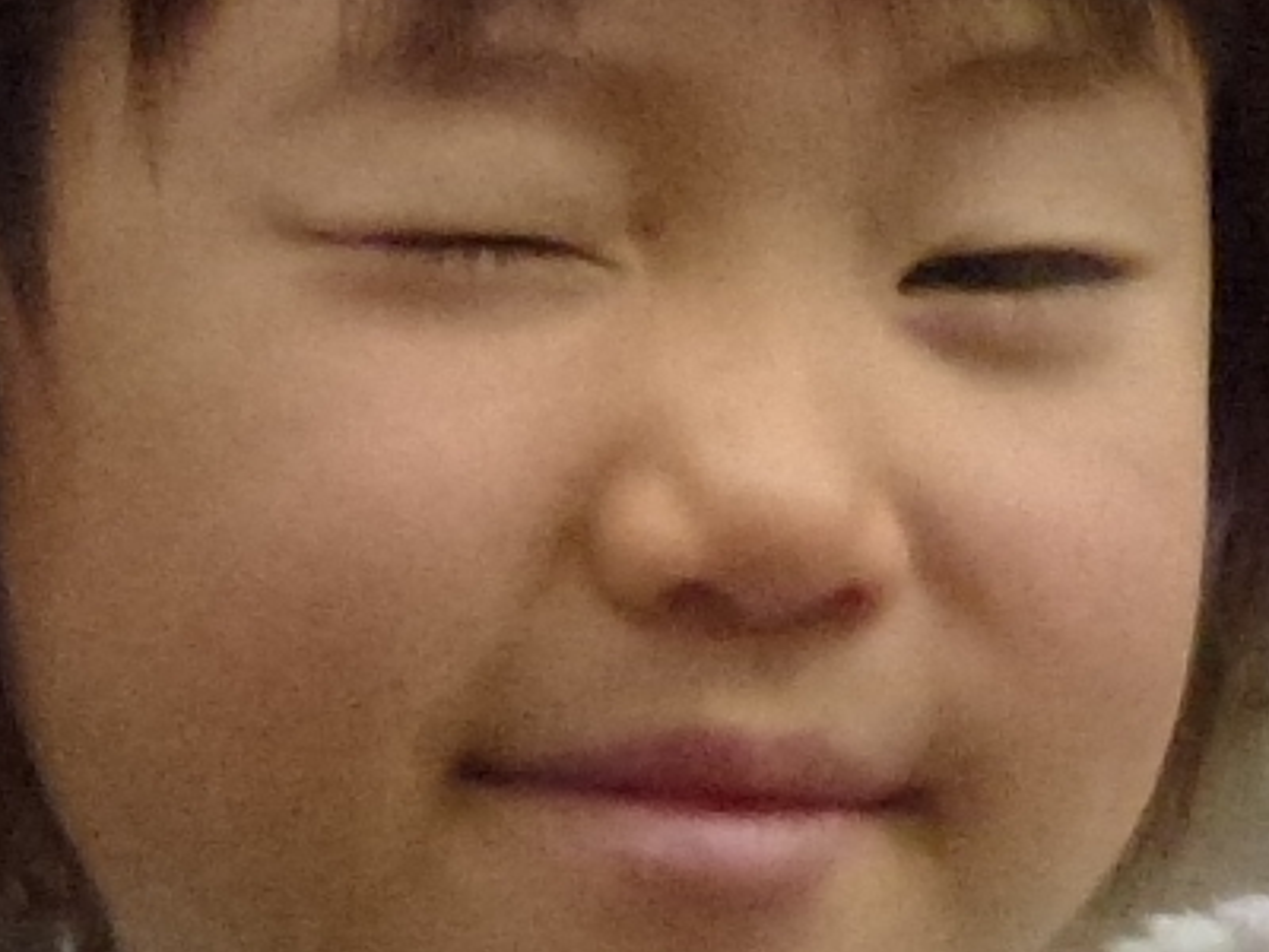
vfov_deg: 7.7
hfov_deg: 10.3
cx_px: 914
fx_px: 7039
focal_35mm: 192
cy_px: 603
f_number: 3.5
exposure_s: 1/60
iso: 640
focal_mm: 5.4
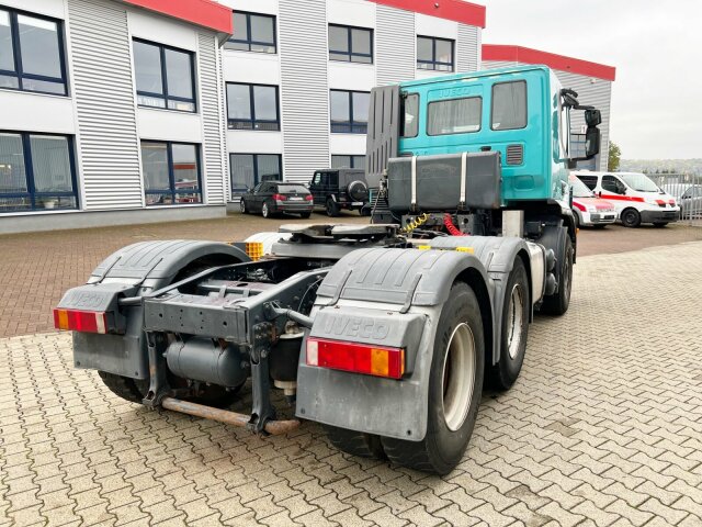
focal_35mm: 26
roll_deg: +1.5
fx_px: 527
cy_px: 264
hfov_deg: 67.3
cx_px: 351
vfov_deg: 53.1
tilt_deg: -8.0
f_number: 1.5
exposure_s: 1/342
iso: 50
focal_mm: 5.7
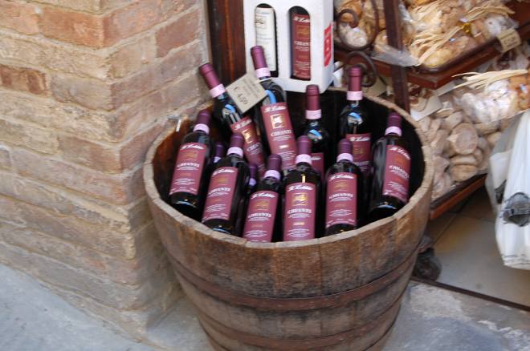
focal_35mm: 68
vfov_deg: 20.1
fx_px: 992
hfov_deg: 29.9
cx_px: 265
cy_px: 176
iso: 400
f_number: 7.1
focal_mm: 45
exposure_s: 1/40
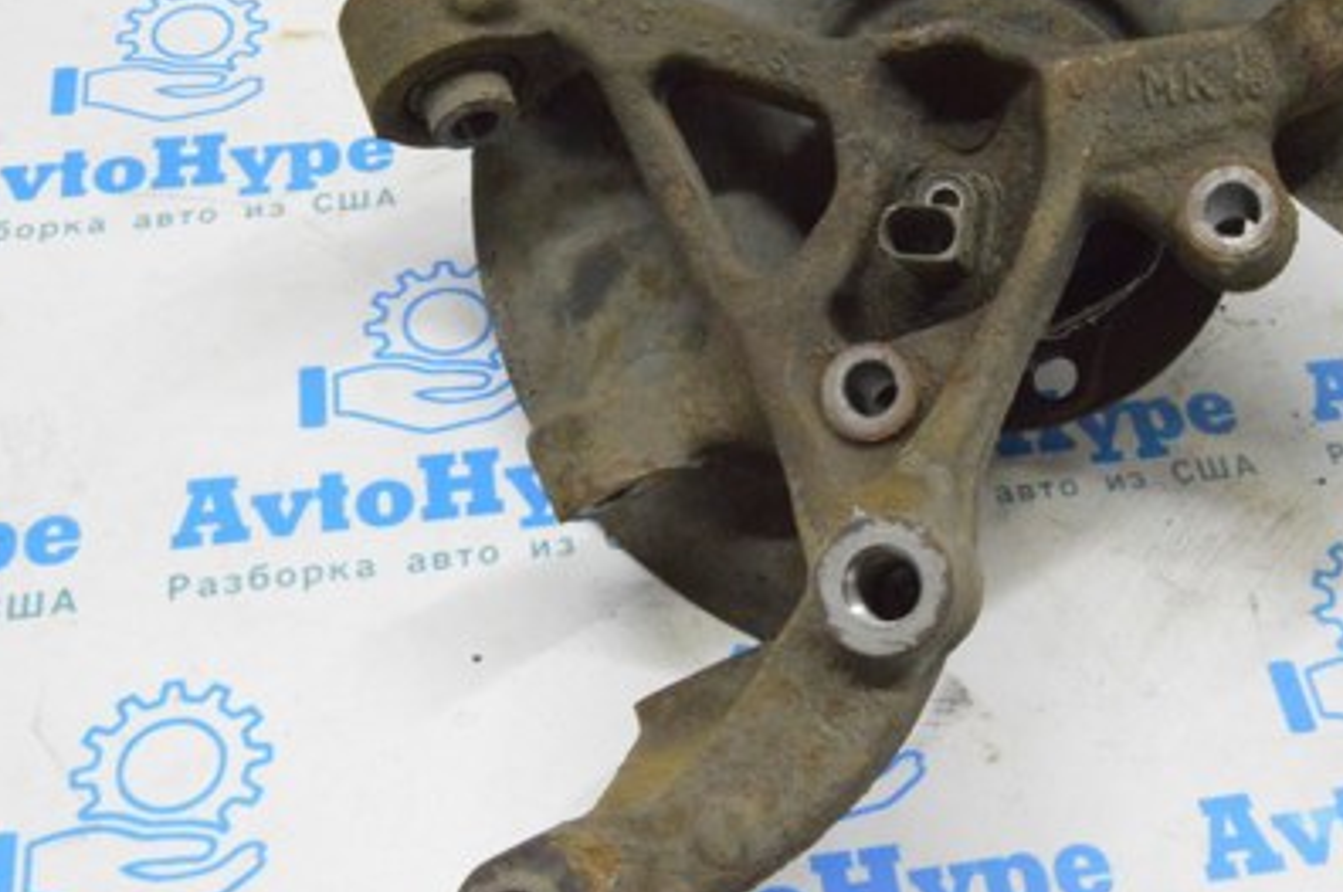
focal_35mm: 56
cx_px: 892
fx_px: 2079
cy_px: 239
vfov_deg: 24.0
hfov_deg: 35.5
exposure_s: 1/15
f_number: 20
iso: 6400
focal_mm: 23
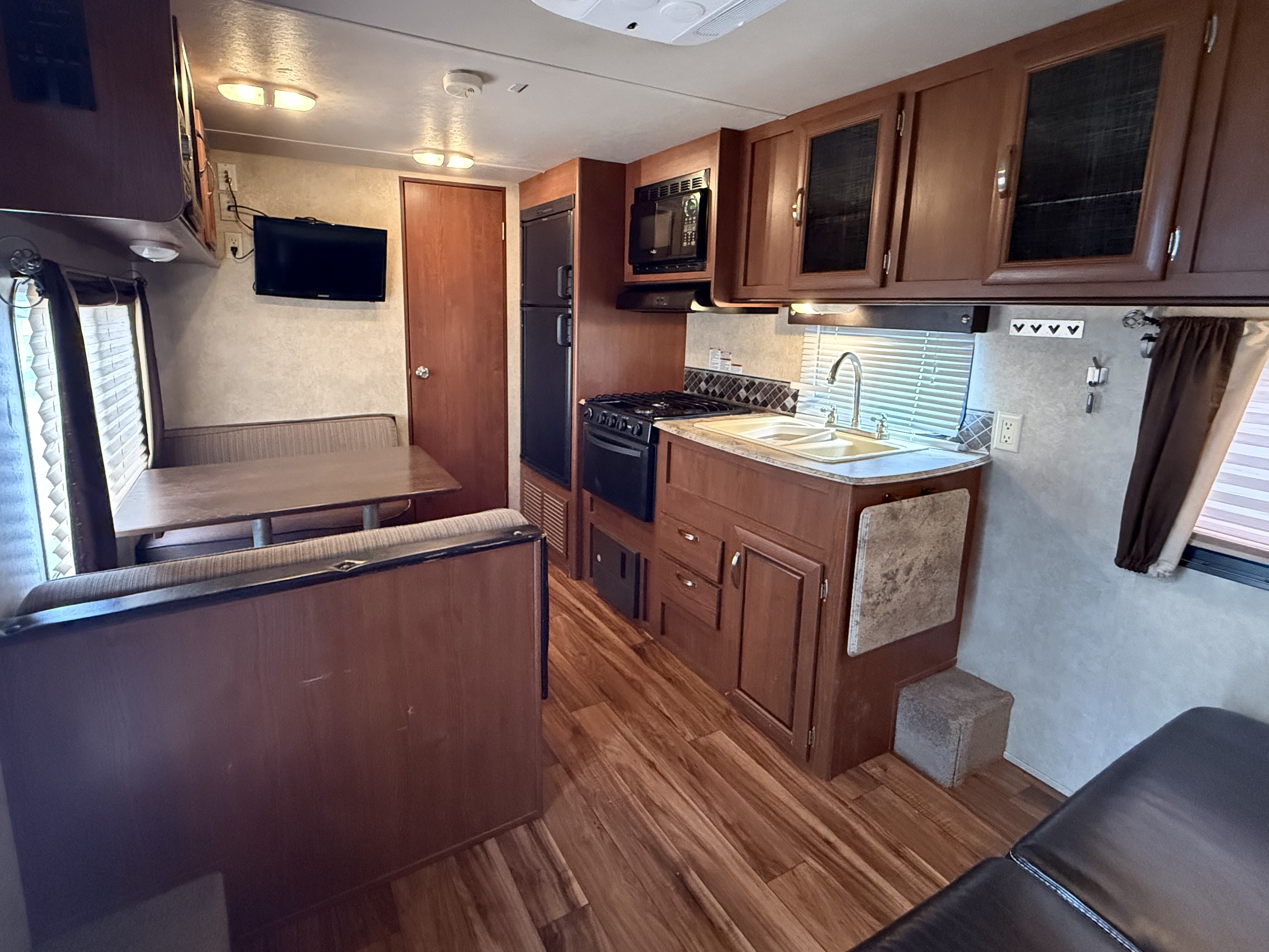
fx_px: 623
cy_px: 416
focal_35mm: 17
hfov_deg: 90.9
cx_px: 590
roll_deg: -0.9
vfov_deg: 74.4
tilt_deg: -9.9
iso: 1250
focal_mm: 2.22
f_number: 2.2
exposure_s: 1/60
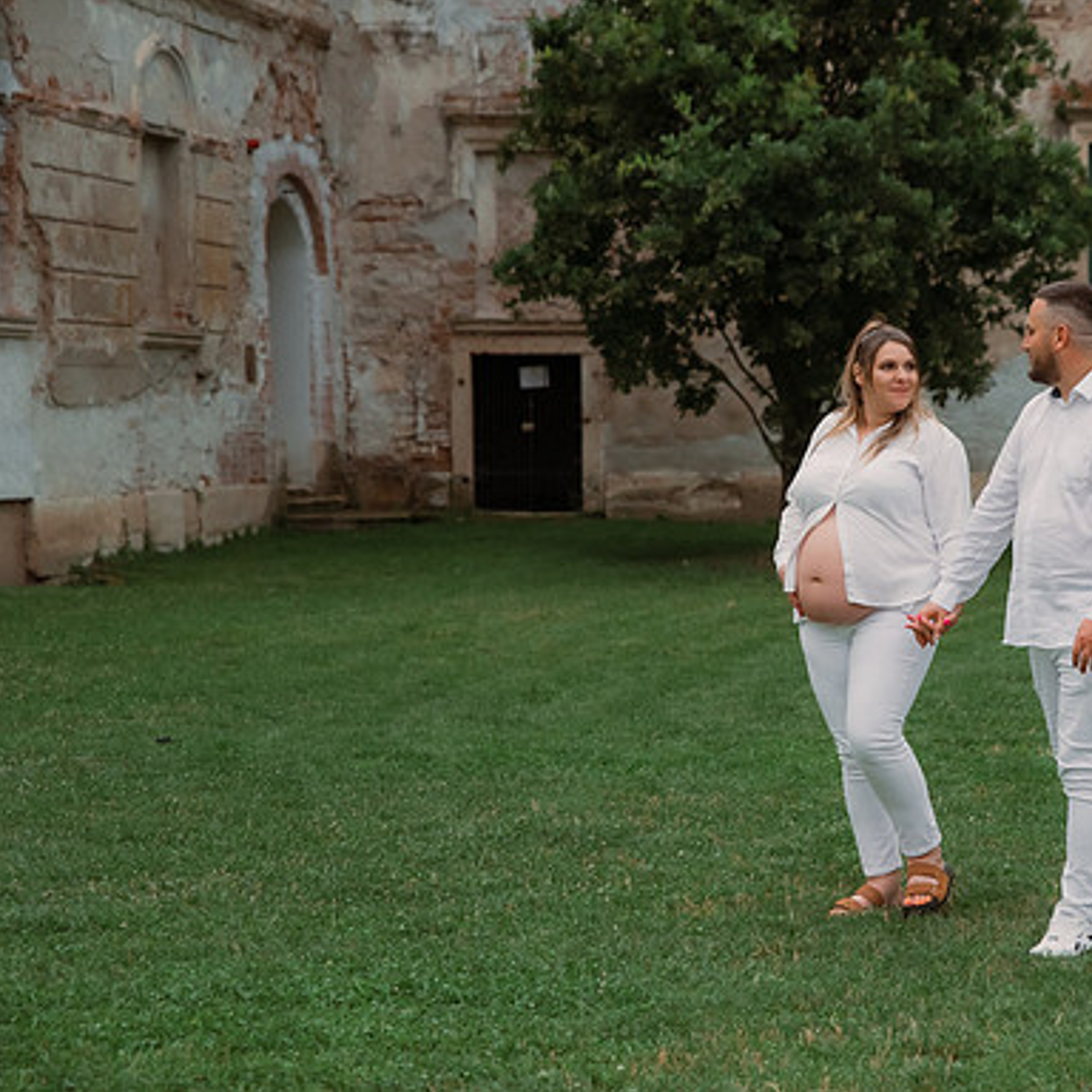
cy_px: 613
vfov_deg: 17.2
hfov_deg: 17.1
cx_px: 828
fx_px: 3605
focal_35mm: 101
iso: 2000
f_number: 3.2
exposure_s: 1/320
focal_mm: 70
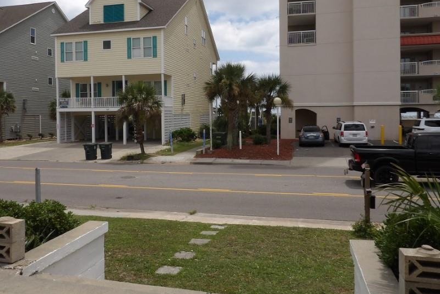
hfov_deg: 58.5
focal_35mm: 32
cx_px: 193
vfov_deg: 41.0
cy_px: 119
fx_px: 391
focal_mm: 4.3
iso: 100
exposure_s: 1/770
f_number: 4.6
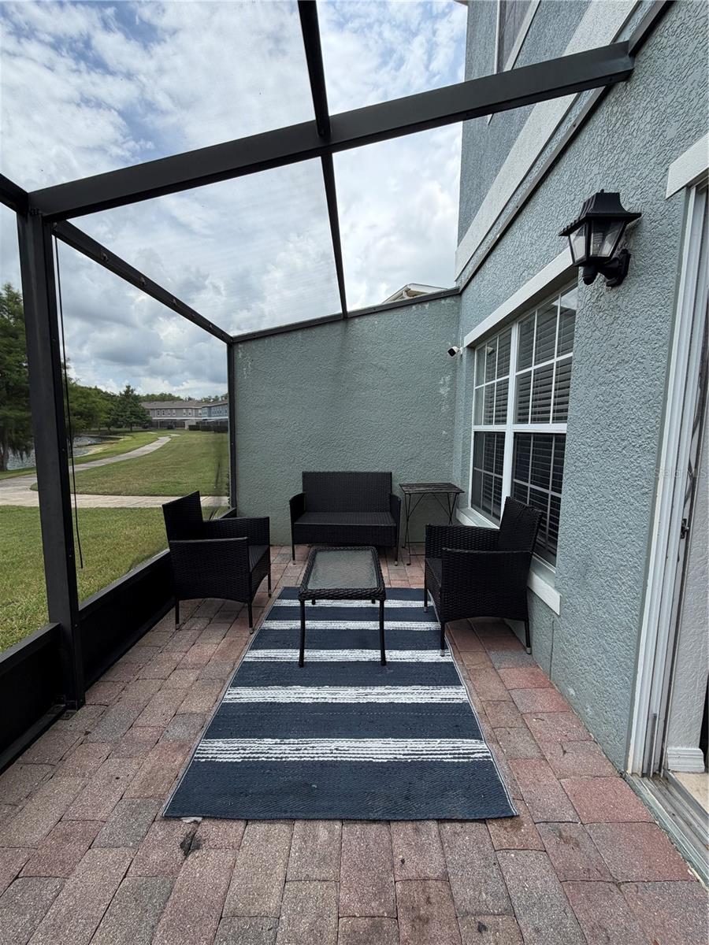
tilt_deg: -7.2
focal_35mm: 14
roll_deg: -1.0
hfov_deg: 85.7
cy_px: 472
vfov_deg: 102.1
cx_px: 354
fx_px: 382
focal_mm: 2.22
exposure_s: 1/809
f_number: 2.2
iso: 25
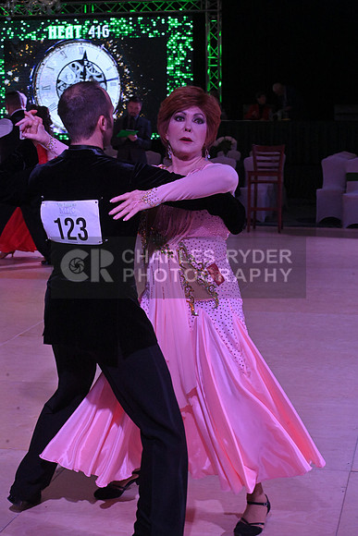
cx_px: 179
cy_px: 268
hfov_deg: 19.5
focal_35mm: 70
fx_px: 1043
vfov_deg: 28.8
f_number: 14
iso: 5000
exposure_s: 1/320
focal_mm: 70
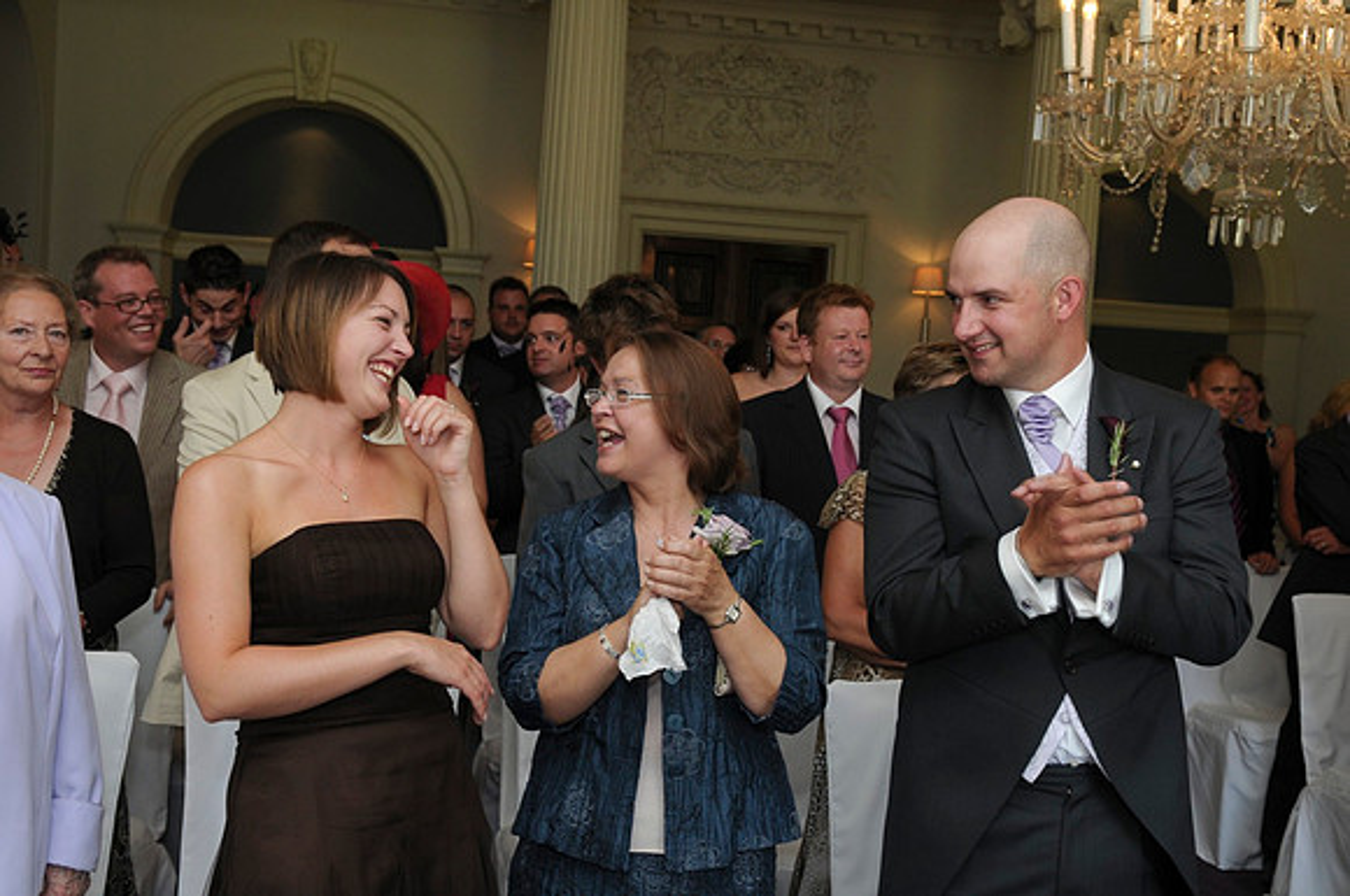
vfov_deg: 29.8
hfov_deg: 43.7
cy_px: 448
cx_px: 675
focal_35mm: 45
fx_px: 1685
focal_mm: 30
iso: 400
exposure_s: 1/60
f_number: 5.6
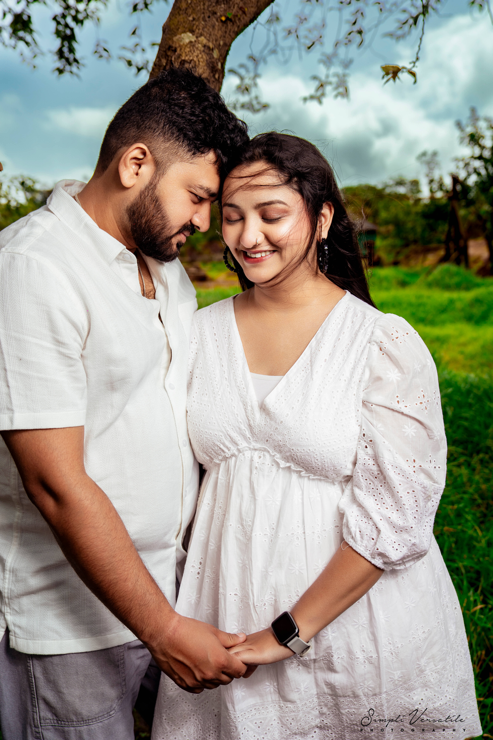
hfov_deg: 35.1
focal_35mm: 38
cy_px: 370
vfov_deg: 50.7
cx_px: 246
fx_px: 781
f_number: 5
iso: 100
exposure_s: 1/1000
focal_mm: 38
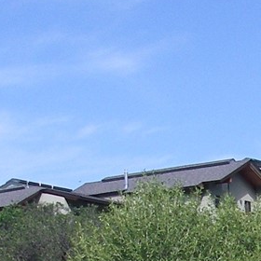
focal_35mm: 192
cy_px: 443
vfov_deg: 8.8
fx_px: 1638
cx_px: 291
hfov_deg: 9.0
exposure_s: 1/500
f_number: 3.3
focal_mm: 6.3
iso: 64
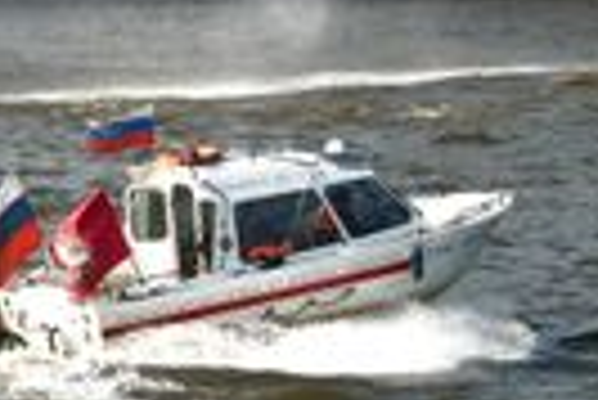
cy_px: -288
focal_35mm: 368
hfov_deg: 5.4
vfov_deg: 3.7
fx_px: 6119
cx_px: -827
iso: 720
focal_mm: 70
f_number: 11
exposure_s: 1/1000
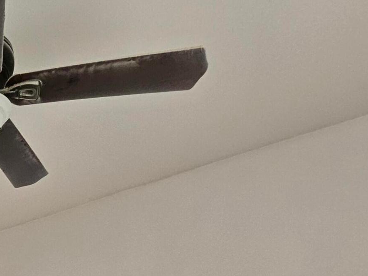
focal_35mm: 43
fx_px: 457
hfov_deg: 32.6
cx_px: -113
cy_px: 442
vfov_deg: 24.1
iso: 160
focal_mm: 1.74
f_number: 2.2
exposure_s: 1/77
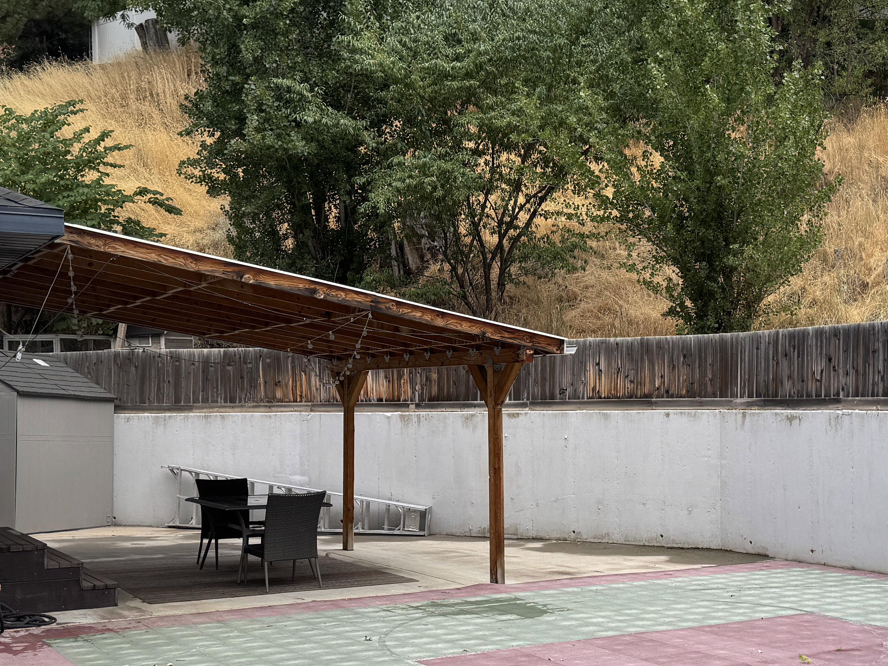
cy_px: 406
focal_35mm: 49
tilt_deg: -1.4
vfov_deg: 29.6
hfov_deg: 38.4
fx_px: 1257
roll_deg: +0.1
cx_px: 603
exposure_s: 1/1721
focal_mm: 6.76
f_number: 1.78
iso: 80
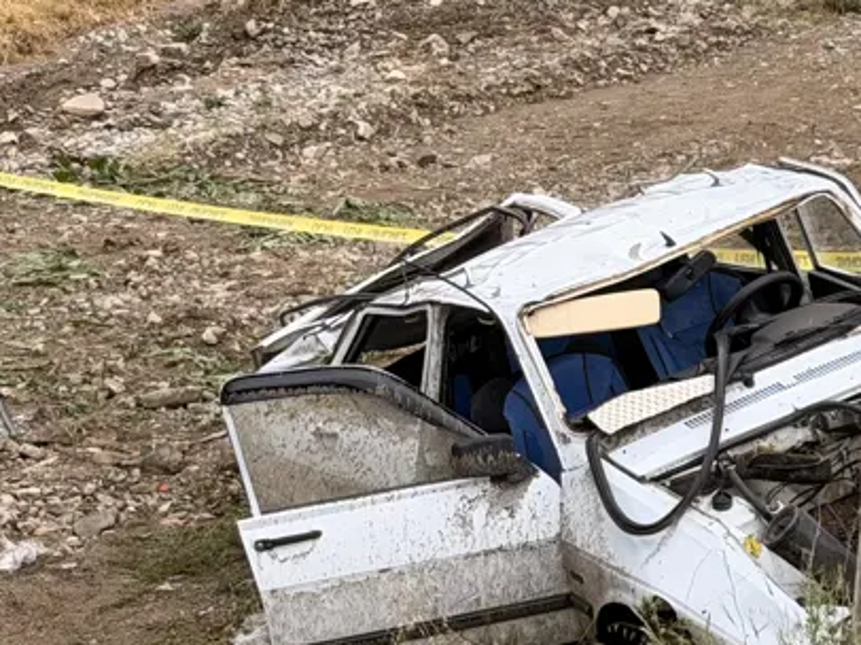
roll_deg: +0.7
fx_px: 3530
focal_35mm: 142
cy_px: 348
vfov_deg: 10.4
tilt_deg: -13.8
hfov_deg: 13.8
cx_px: 676
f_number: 1.78
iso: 64
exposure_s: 1/1678
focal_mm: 6.76
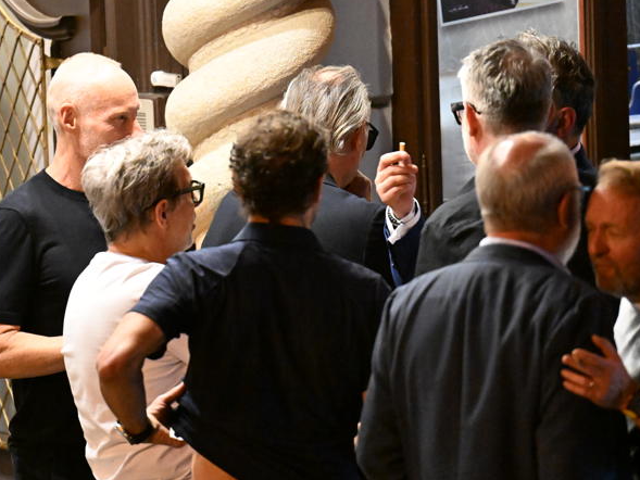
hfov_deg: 5.9
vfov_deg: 4.4
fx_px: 6250
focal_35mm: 338
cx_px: 341
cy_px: 244
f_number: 2.8
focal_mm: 200
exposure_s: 1/160
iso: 12800
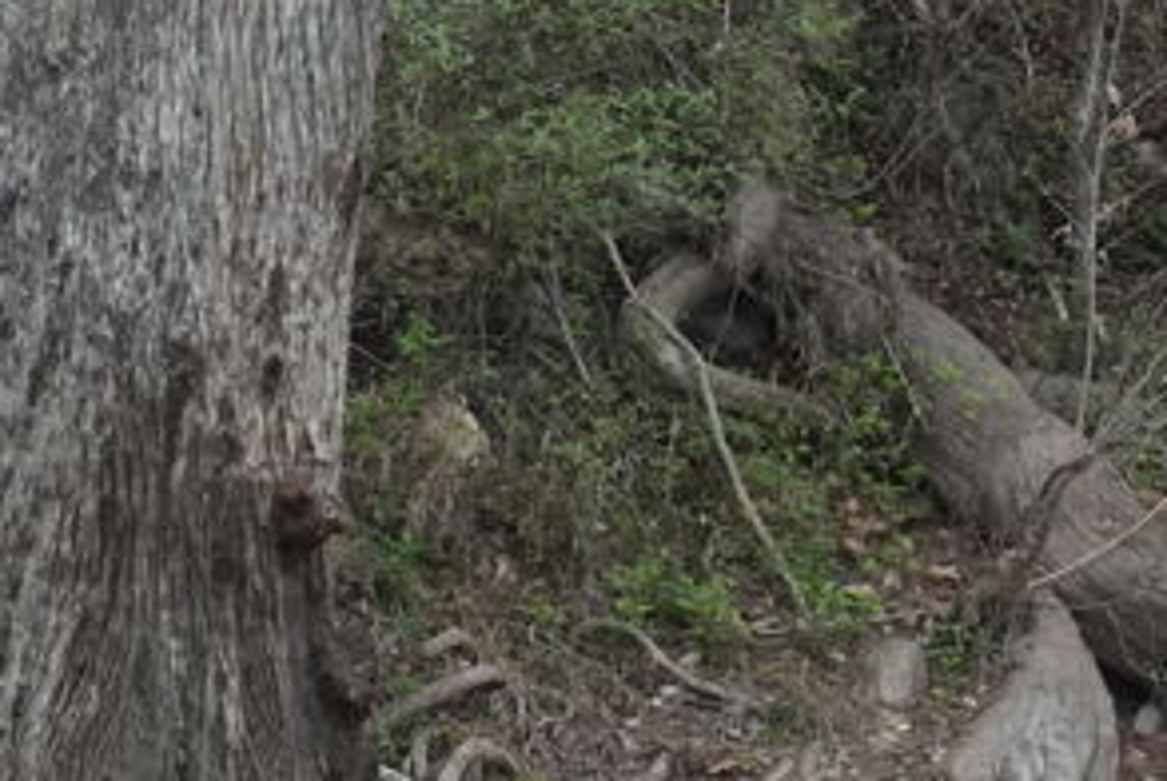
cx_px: -72
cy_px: 249
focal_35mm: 368
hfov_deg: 5.6
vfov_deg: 3.7
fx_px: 11941
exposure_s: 1/500
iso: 1600
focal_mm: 49.7
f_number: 10
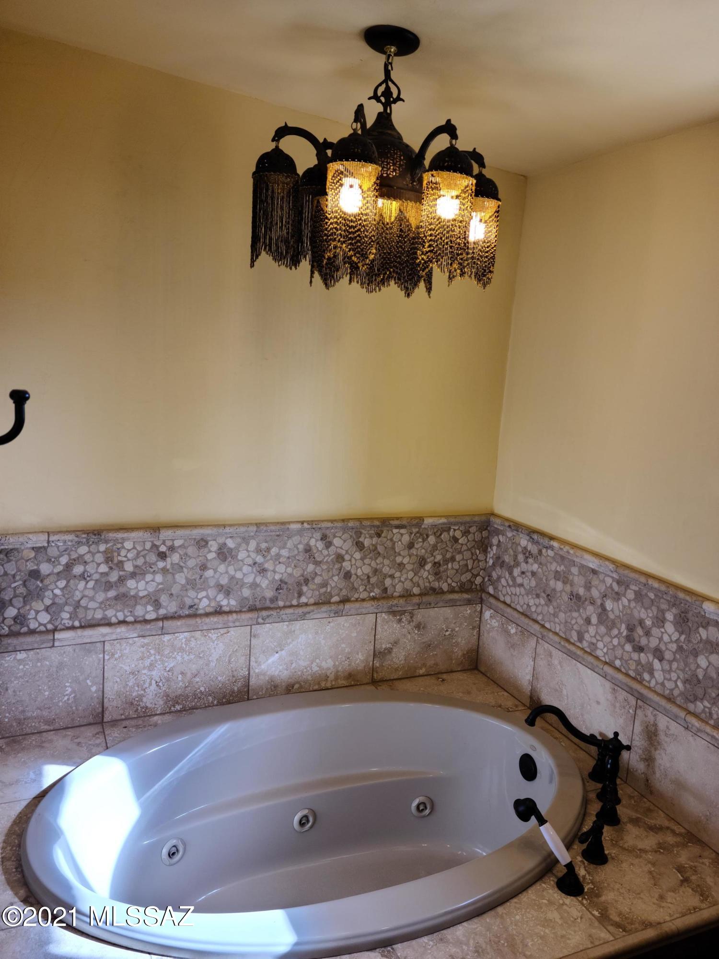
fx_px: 775
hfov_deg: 49.7
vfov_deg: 63.4
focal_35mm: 28
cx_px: 360
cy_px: 480
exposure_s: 1/59
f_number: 2
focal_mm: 5.9
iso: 32
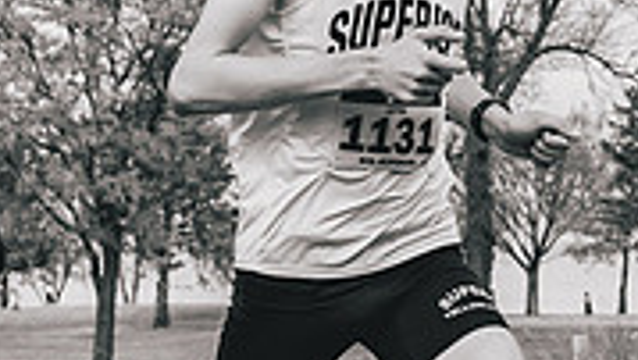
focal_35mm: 179
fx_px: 3030
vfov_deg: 6.8
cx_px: 0
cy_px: 216
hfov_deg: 11.9
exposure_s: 1/1250
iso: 400
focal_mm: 50
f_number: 6.3
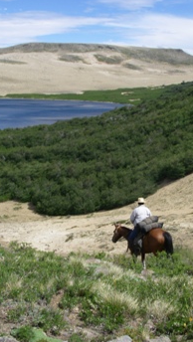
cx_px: 108
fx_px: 436
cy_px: 170
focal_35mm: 48
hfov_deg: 25.0
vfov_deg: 42.9
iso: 64
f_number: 6.6
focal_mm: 6.3
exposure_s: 1/200
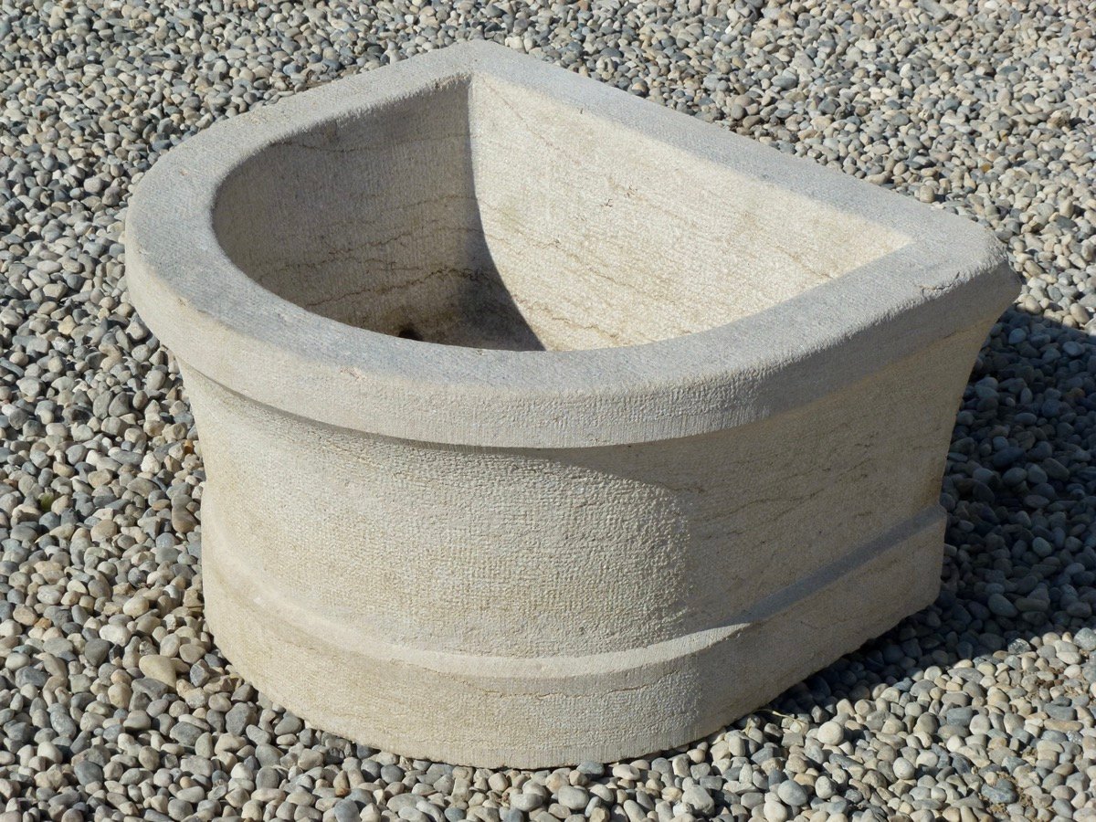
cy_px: 411
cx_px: 548
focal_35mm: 82
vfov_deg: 18.0
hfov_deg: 23.8
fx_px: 2596
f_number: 4.8
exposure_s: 1/1300
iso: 100
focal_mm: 14.8
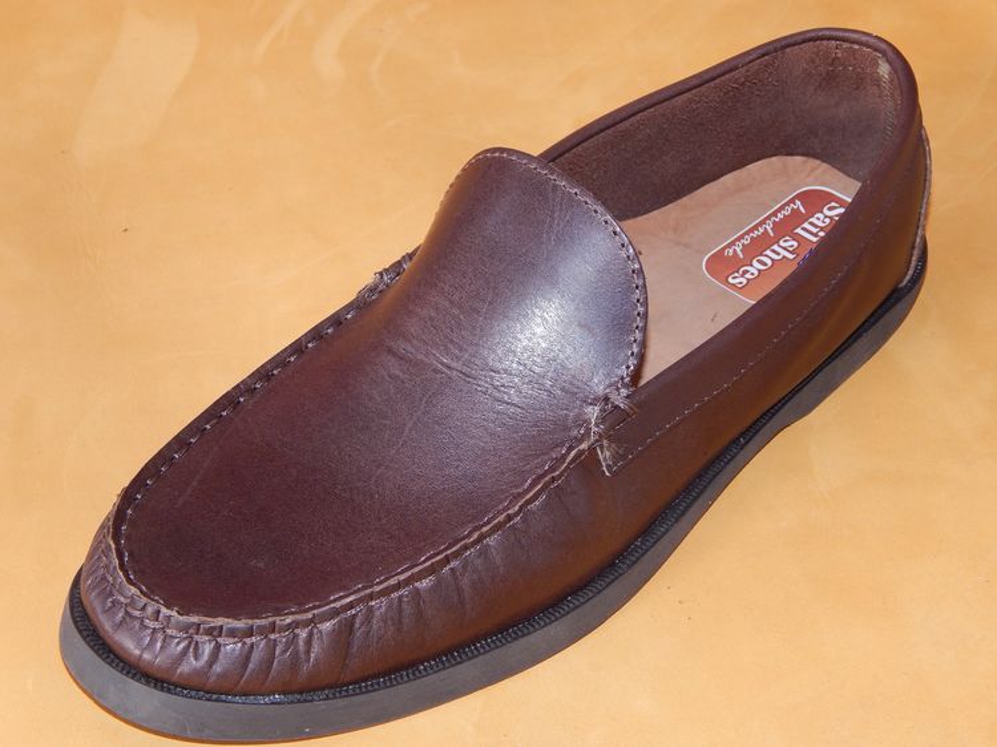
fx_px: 2188
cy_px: 374
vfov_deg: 19.4
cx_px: 498
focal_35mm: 76
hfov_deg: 25.7
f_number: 4.2
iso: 200
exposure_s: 1/30
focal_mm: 13.5
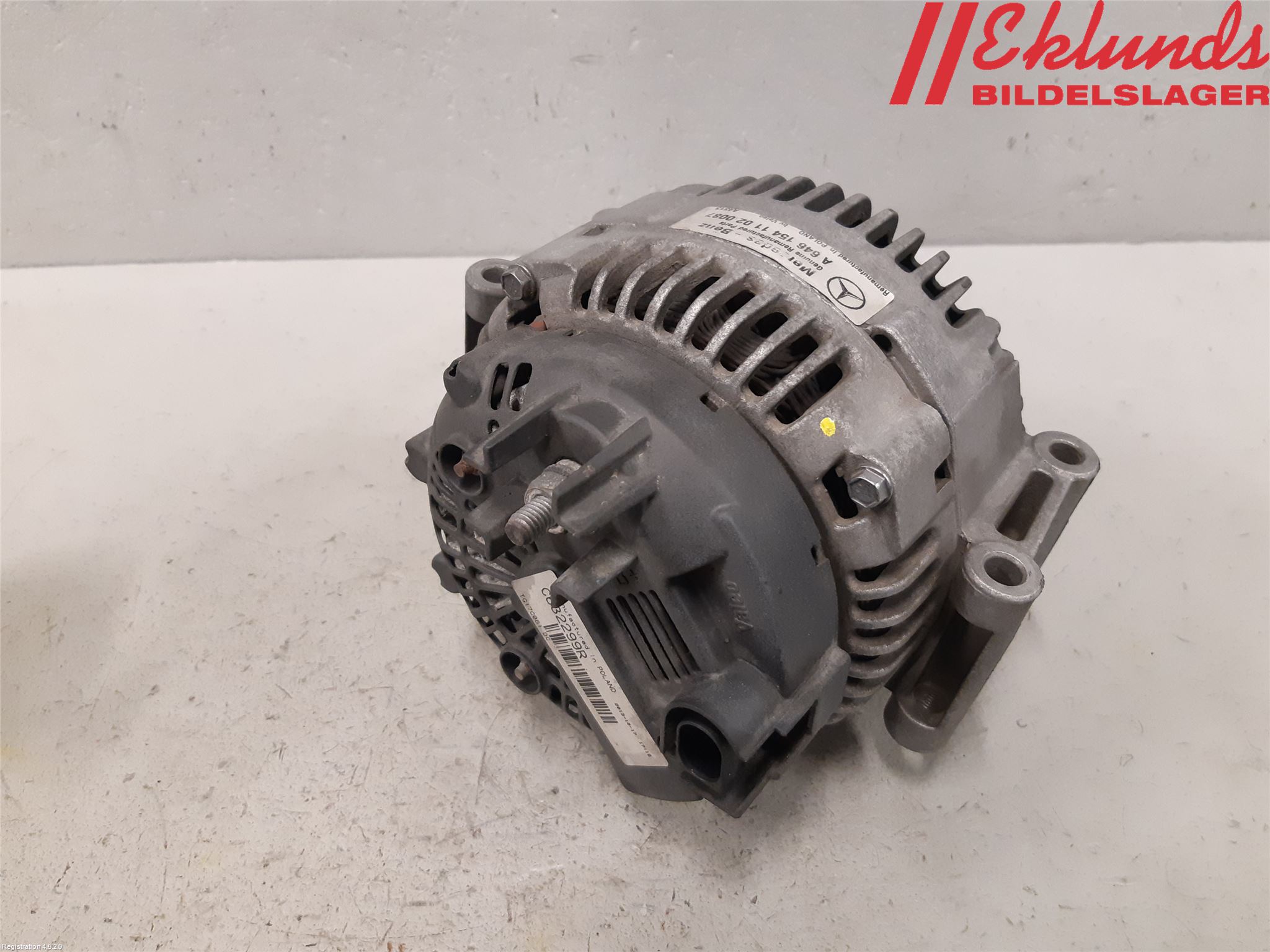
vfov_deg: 53.1
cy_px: 476
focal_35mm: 26
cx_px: 635
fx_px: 954
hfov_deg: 67.3
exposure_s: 1/50
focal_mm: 3.93
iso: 250
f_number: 1.7
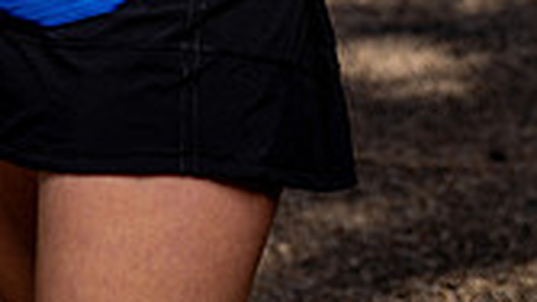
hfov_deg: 12.3
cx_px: 174
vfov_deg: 6.6
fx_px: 2492
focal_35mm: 175
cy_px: -395
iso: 100
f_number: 4
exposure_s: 1/1250
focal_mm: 62
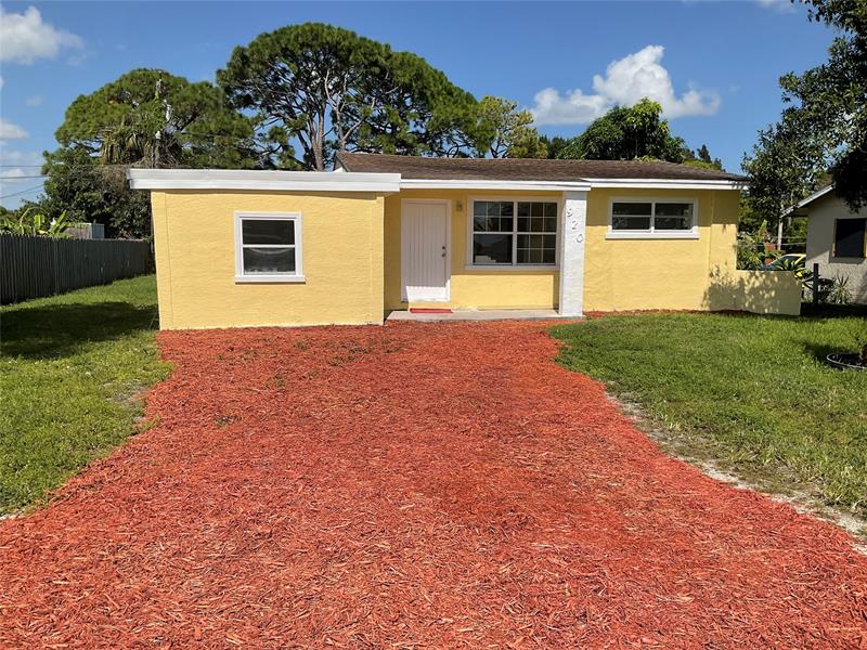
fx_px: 726
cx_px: 434
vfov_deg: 48.2
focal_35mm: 29
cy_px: 325
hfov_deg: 61.7
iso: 16
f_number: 1.8
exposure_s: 1/3322
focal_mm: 3
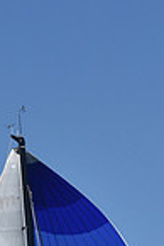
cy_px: 446
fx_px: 1909
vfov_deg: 7.1
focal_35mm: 280
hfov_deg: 4.9
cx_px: 104
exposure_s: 1/1250
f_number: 10
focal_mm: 70
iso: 320
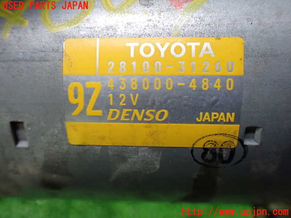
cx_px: 146
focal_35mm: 30
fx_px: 252
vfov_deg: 46.8
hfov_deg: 60.0
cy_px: 109
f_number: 2.3
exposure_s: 1/60
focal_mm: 5.4
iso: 800
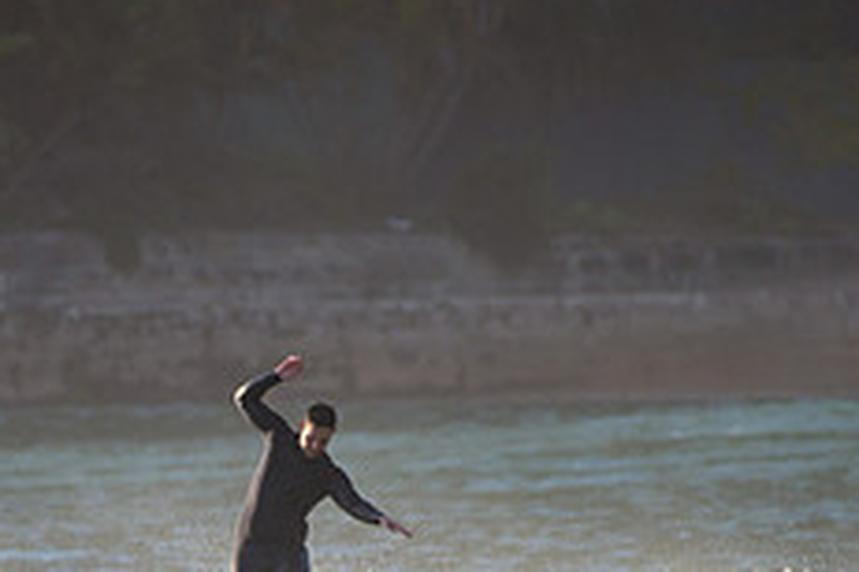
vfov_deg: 1.1
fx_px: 30015
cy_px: 667
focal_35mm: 1258
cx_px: 260
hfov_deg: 1.6
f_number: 5.6
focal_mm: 500
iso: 360
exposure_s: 1/2000
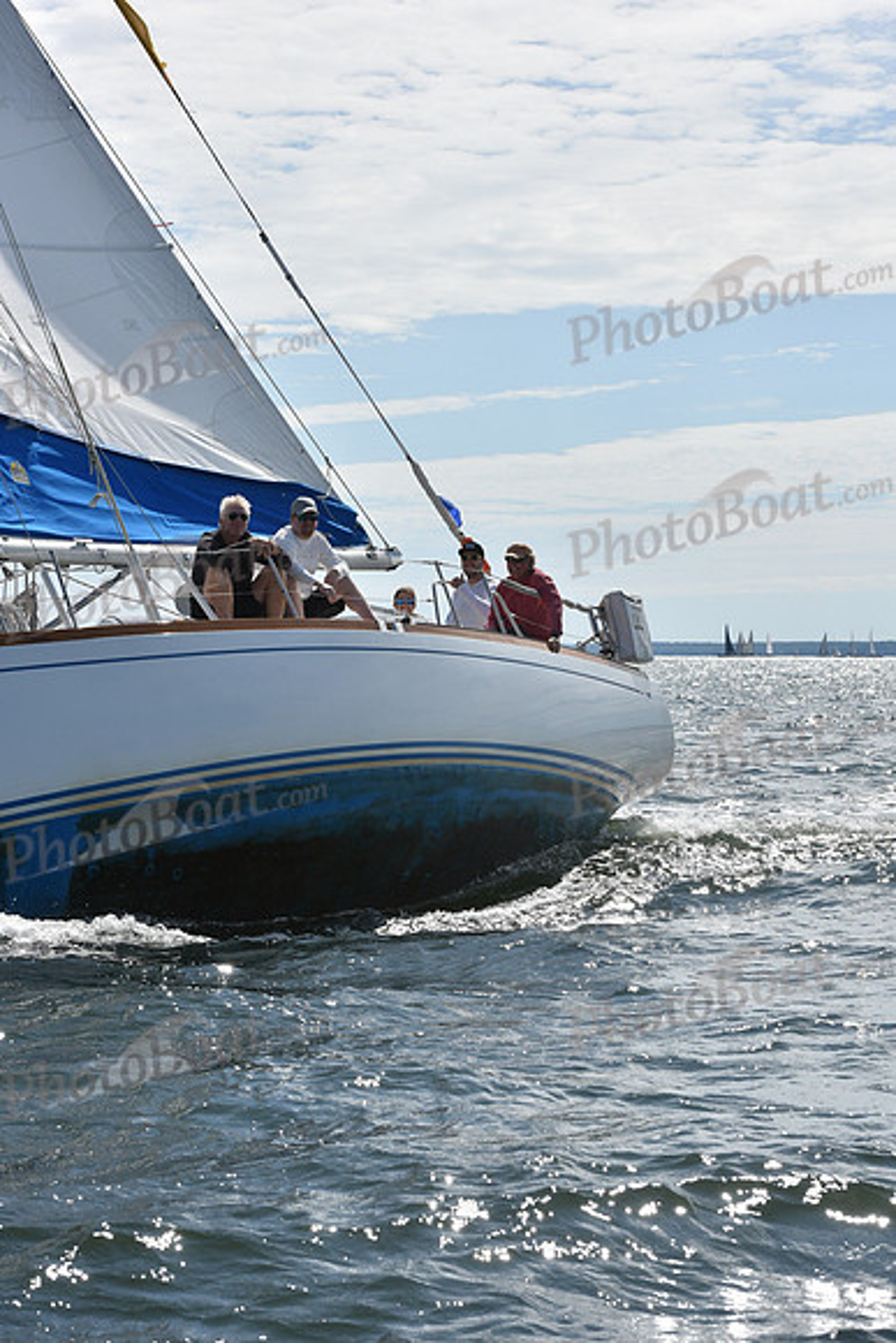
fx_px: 3171
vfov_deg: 23.9
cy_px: 672
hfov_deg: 16.1
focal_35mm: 85
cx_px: 448
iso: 320
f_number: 11
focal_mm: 85
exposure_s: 1/1000
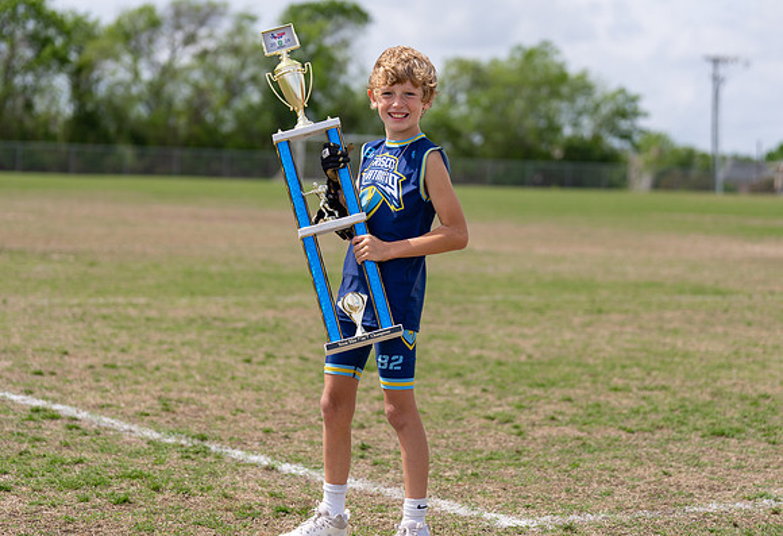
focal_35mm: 96
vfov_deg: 14.5
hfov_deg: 21.0
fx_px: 2107
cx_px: 389
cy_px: 238
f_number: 2.8
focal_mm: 83
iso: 100
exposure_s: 1/2000
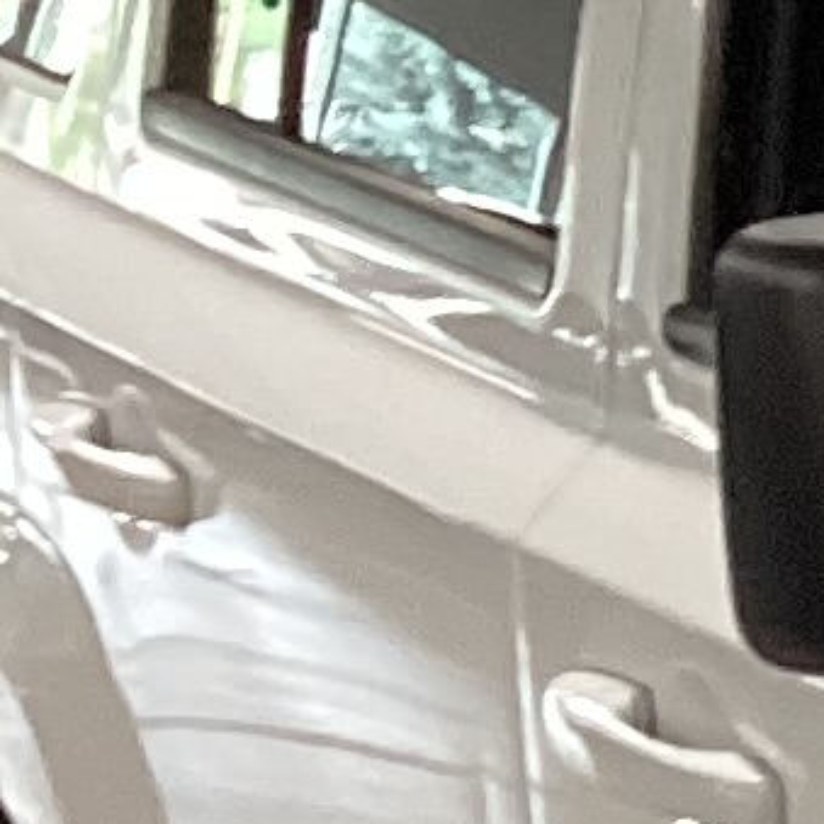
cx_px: 3228
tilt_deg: -18.3
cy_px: 1575
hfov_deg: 5.7
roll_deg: +0.9
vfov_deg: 6.5
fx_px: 7110
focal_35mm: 264
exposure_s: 1/50
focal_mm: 3.3
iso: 125
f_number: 2.4
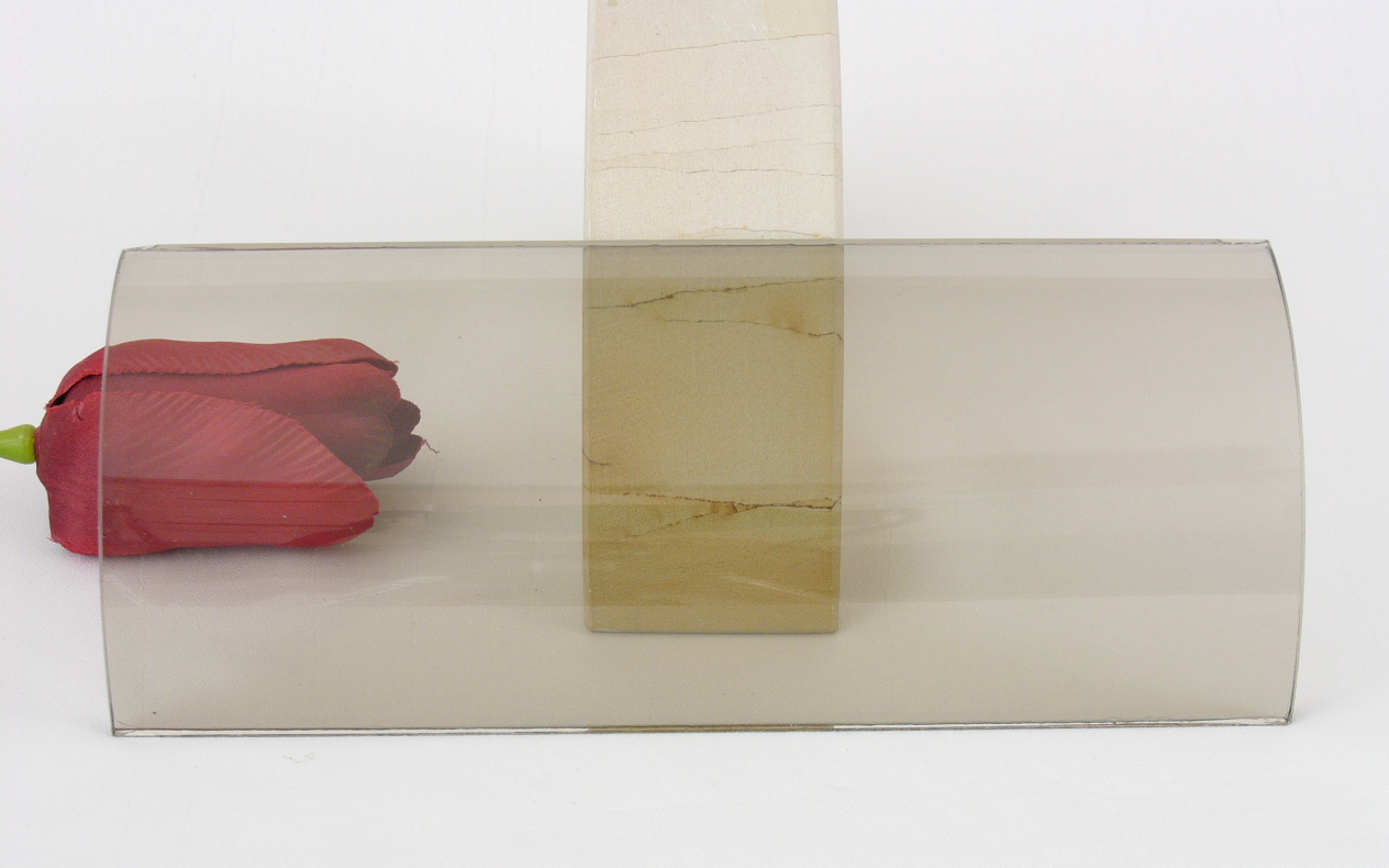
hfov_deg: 23.6
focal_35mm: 88
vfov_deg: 14.8
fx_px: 3331
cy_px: 508
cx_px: 699
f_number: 7.1
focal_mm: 20.5
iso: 100
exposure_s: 1/2
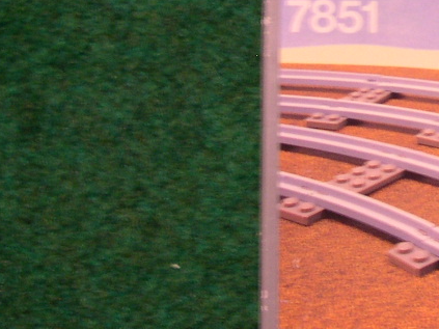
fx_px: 1458
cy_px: -20
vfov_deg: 12.7
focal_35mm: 115
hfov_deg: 16.6
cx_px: 489
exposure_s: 1/4.7
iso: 156
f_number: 2.8
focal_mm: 8
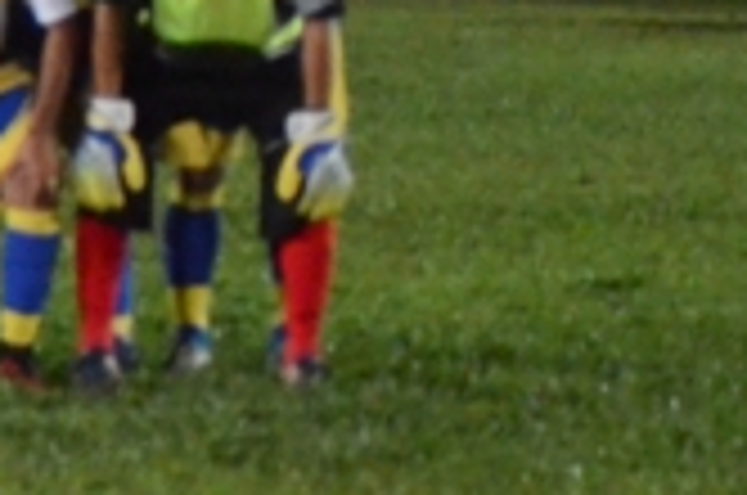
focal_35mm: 405
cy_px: -99
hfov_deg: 5.0
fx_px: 8388
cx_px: -626
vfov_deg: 3.4
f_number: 4
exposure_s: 1/50
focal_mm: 70
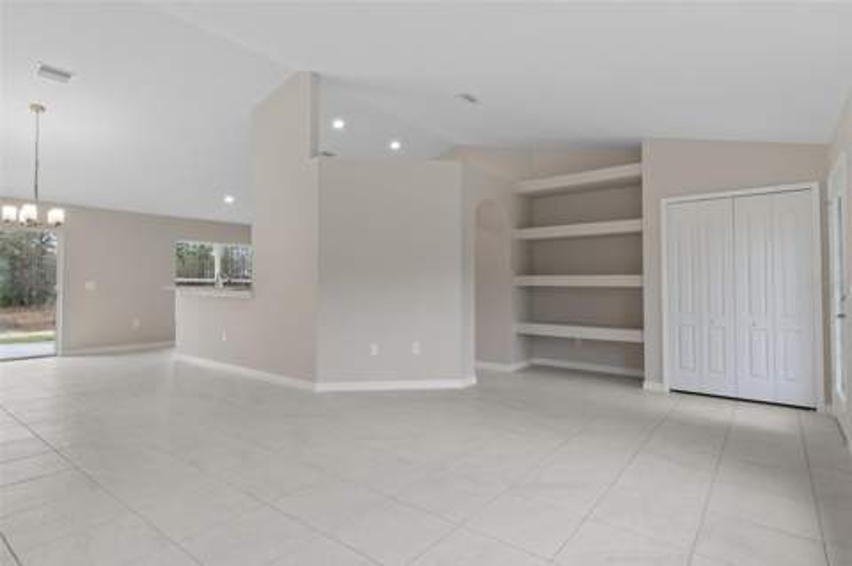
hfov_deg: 90.1
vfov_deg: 67.3
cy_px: 283
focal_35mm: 18
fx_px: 426
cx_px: 426
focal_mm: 12
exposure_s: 1/3.33
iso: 1000
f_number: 8
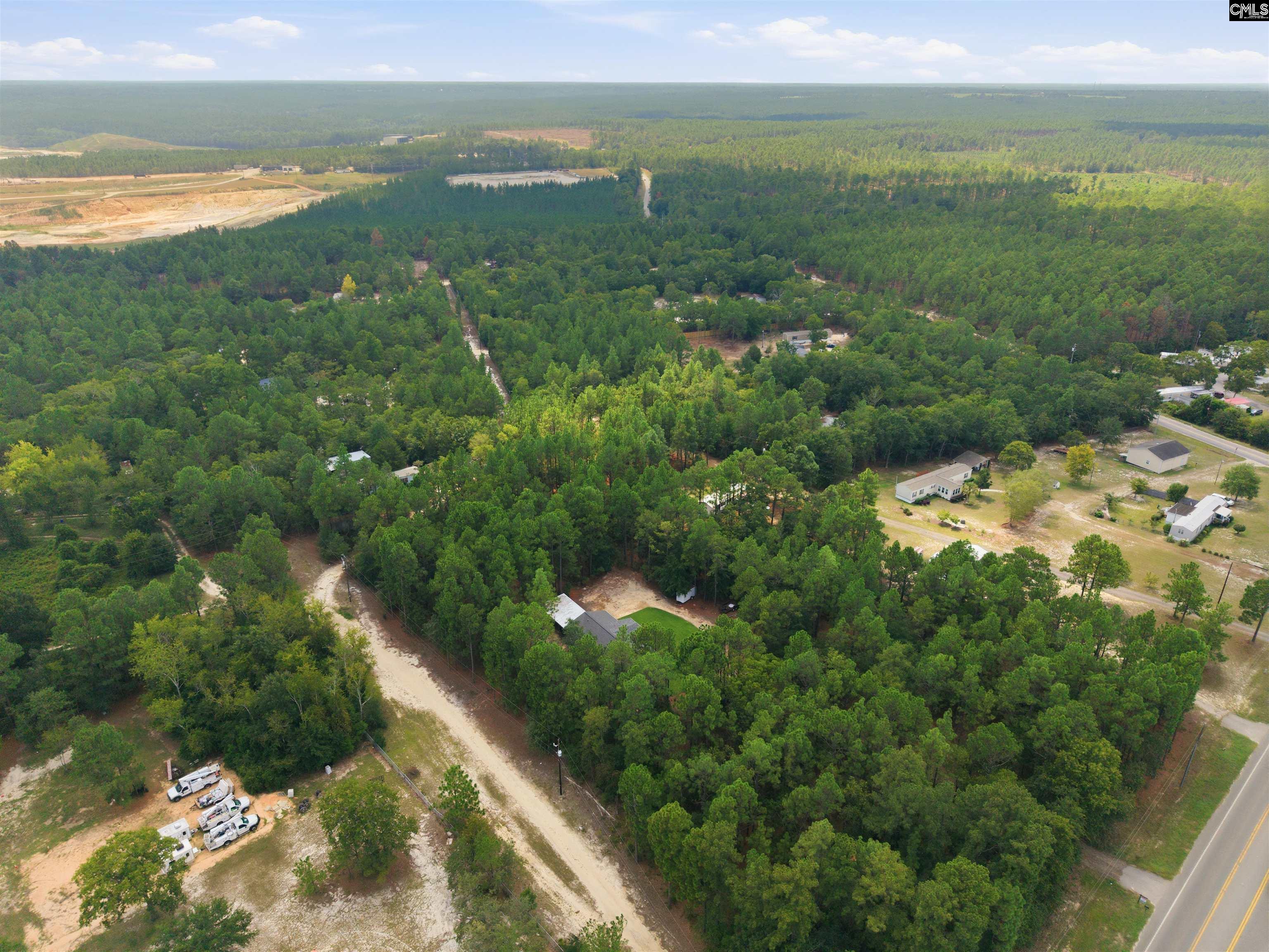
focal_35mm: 24
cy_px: 476
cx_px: 634
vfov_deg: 56.8
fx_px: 880
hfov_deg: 71.6
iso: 310
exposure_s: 1/400
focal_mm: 8.7
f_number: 1.8
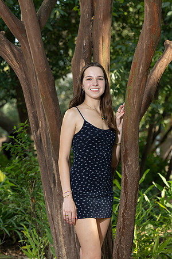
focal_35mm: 170
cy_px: 130
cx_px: 86
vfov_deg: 12.1
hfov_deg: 8.1
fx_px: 1218
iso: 800
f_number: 8
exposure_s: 1/200
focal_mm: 170
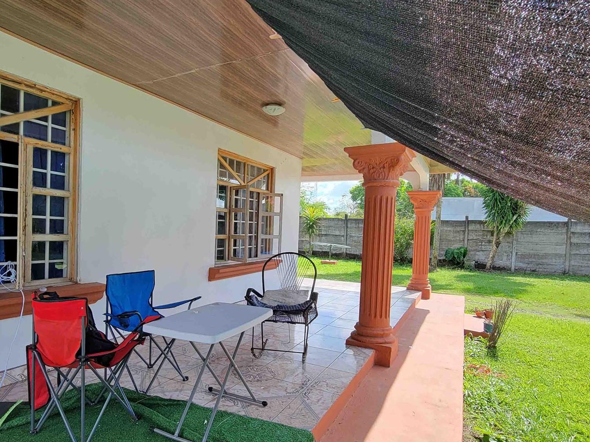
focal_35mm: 20
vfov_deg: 65.9
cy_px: 232
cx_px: 254
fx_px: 341
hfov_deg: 81.3
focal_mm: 2.2
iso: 50
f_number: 2.2
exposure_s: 1/344
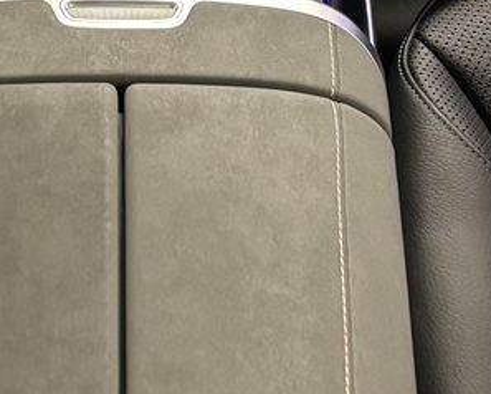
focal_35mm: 123
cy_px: -152
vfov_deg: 12.1
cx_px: 79
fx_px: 1789
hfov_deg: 15.5
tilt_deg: -35.8
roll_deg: -0.4
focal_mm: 5.96
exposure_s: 1/27
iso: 640
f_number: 1.6
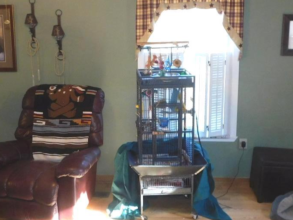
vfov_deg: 27.0
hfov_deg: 35.4
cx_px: 113
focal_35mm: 54
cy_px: 109
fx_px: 457
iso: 200
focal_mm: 4
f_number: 3
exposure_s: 1/30
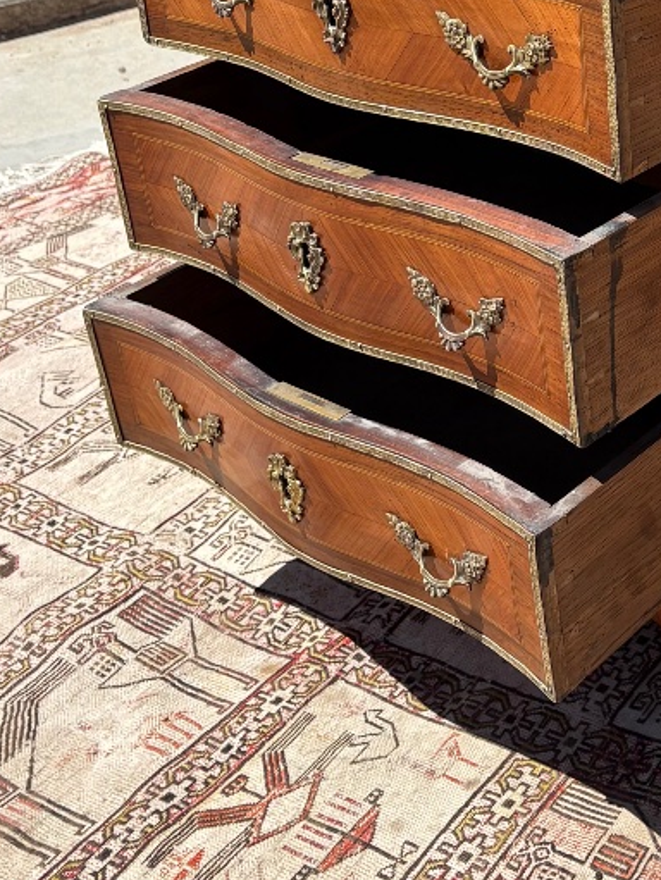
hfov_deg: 23.2
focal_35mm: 61
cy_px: 93
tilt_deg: -18.2
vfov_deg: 30.3
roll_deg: -0.4
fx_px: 1551
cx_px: 646
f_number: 1.6
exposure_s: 1/2538
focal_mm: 5.96
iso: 50
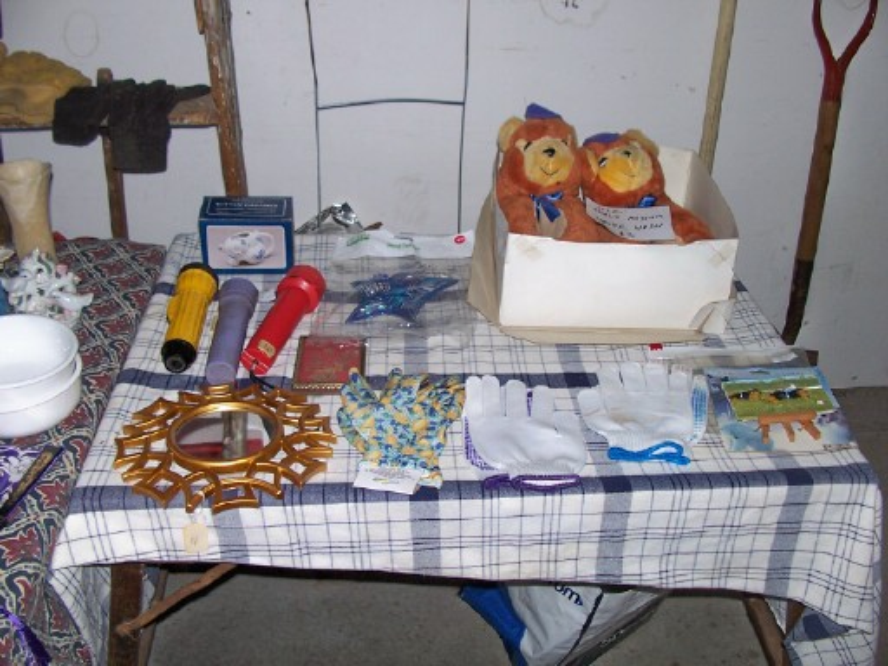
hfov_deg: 52.6
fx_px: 898
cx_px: 444
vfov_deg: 40.7
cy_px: 333
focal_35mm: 35
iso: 80
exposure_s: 1/60
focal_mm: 6
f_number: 2.8
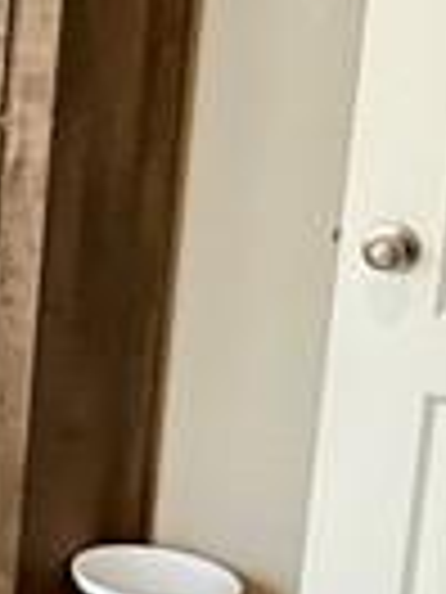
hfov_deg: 11.4
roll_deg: -1.2
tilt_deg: -10.3
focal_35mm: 109
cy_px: 212
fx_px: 1873
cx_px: -599
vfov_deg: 18.0
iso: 400
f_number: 2.2
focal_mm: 2.22
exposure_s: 1/91
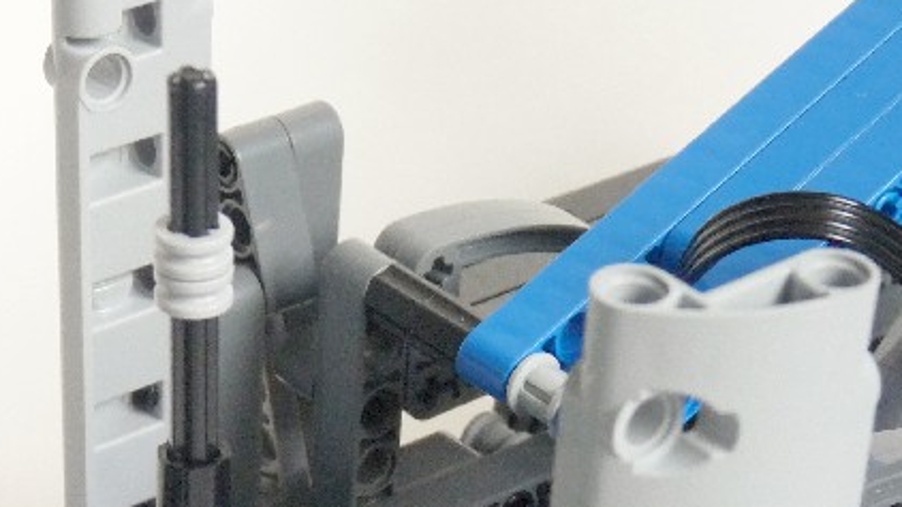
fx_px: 3012
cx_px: 242
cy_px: 496
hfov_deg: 17.0
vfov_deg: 9.6
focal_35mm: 126
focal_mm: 10.8
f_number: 3.2
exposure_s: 1/30
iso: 400
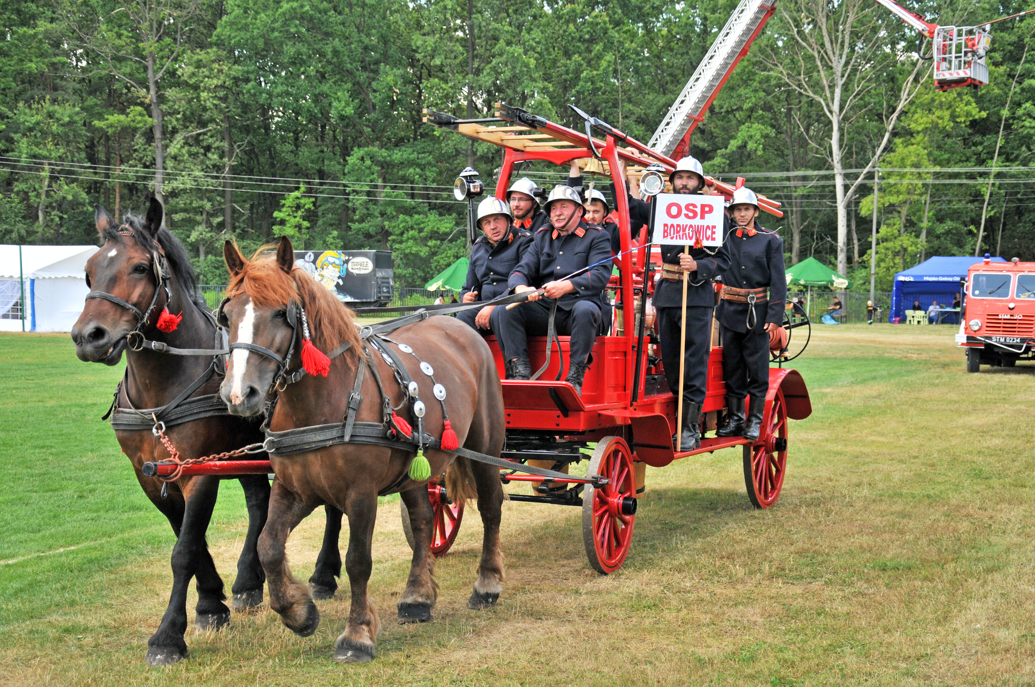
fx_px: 1723
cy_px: 344
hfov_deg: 33.4
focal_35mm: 60
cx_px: 518
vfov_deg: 22.6
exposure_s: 1/640
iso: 320
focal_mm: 40
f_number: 5
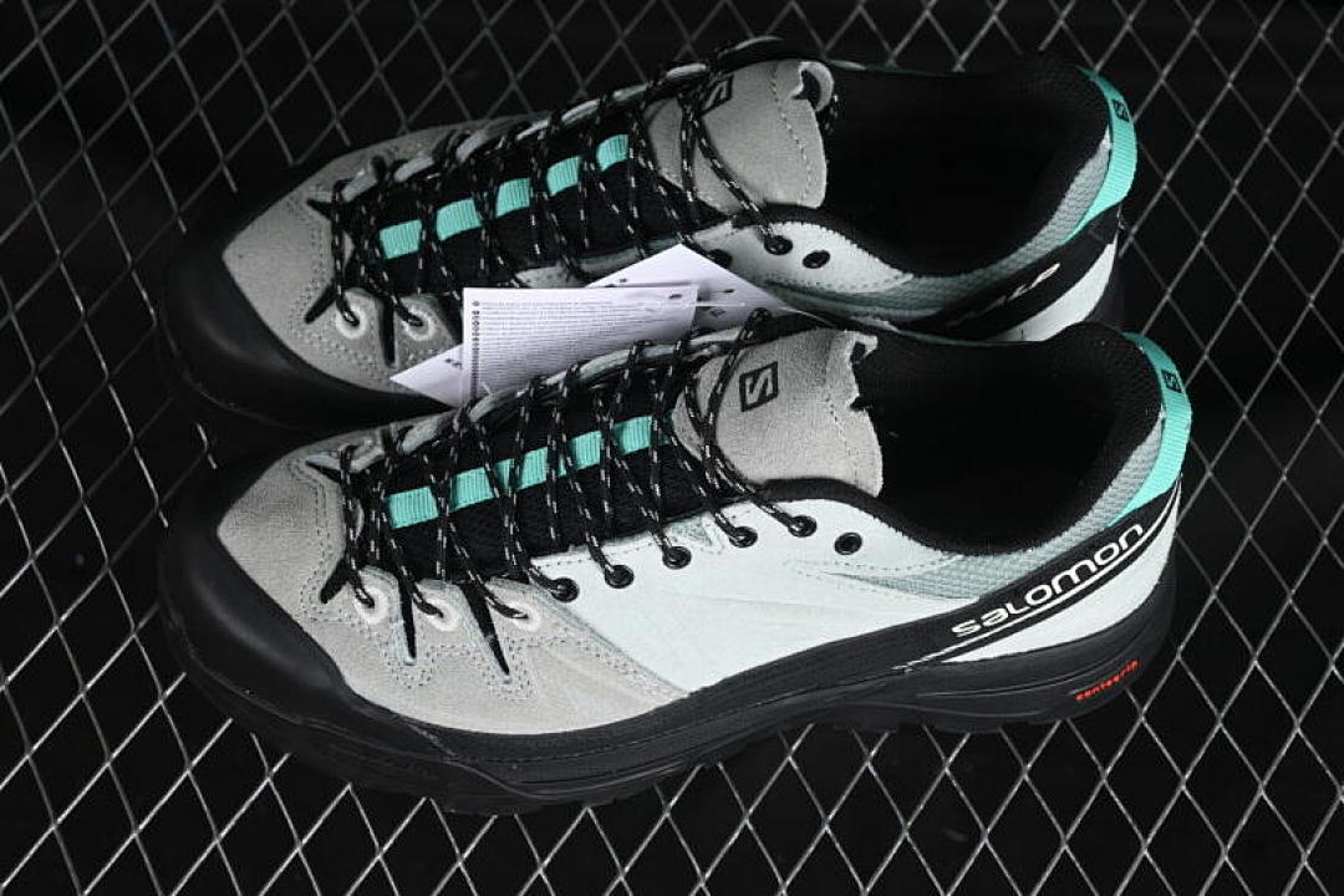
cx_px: 672
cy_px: 448
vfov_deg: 18.2
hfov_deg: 27.0
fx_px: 2800
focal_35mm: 75
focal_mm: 50
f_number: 6.3
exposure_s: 1/60
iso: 160
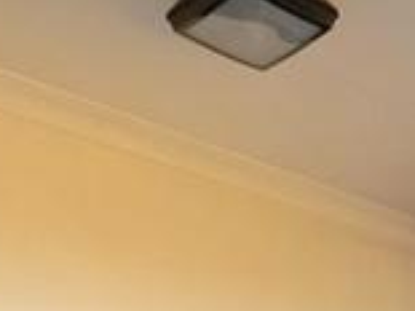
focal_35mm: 67
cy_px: 799
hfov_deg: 27.7
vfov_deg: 13.6
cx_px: 388
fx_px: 803
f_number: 1.9
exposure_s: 1/100
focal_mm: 2.2
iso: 16
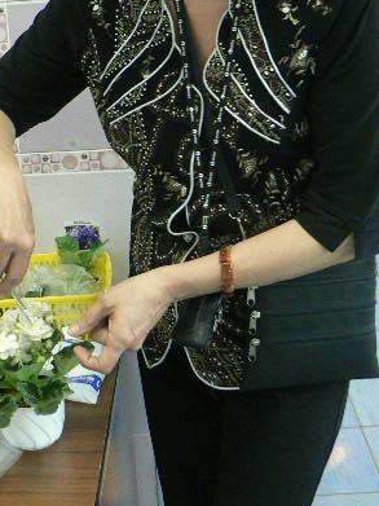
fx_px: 862
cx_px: 136
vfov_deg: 32.3
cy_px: 153
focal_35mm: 59
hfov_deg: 24.7
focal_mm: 6
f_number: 2.8
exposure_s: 1/30
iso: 200
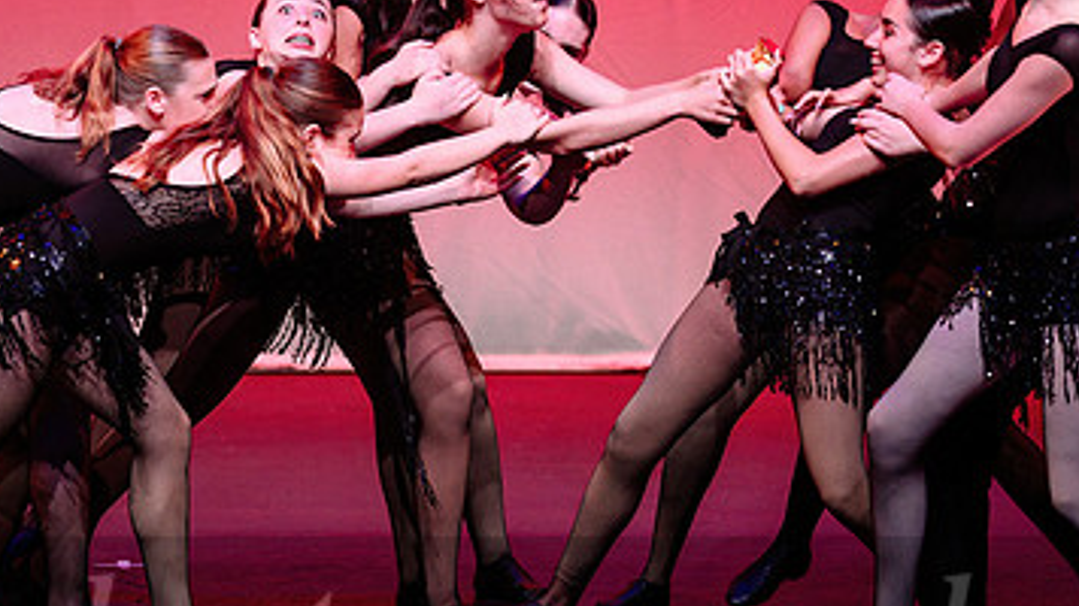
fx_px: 8924
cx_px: 531
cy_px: 215
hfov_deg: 6.9
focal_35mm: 312
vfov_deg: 3.9
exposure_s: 1/640
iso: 1250
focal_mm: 160
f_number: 2.8
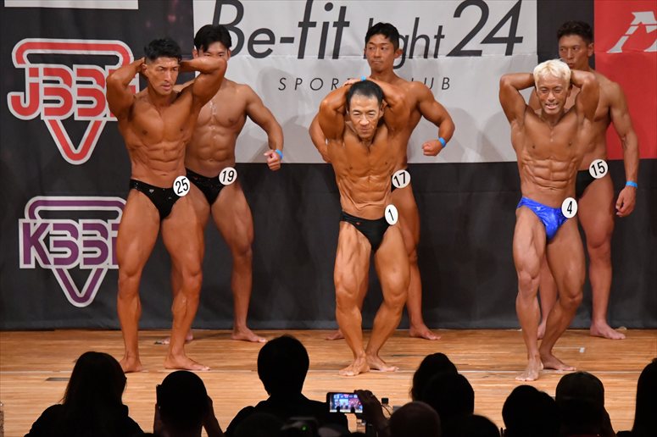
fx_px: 4652
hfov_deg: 8.1
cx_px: 328
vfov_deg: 5.4
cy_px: 218
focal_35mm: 255
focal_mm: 170
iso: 8000
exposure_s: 1/400
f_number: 5.6
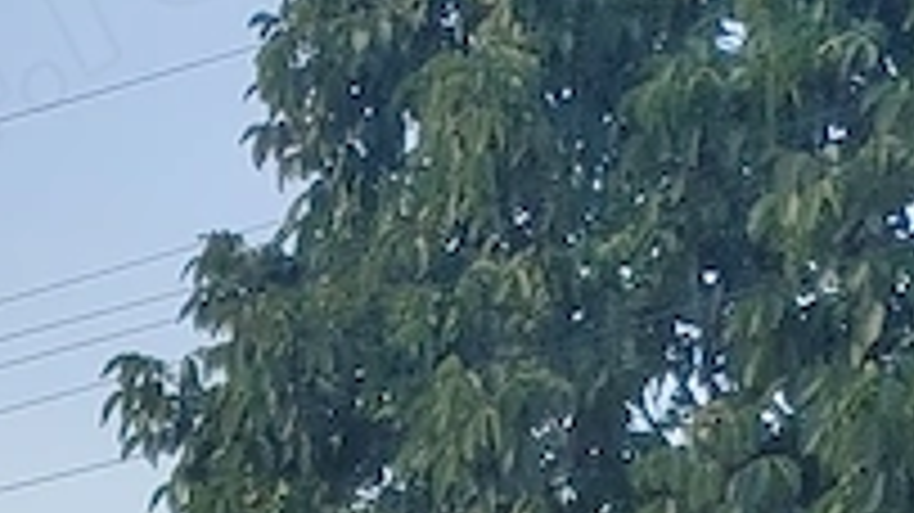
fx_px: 4167
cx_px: -761
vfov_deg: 5.2
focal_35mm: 172
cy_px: 2763
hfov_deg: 11.5
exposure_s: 1/339
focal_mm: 5.25
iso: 100
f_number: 1.75
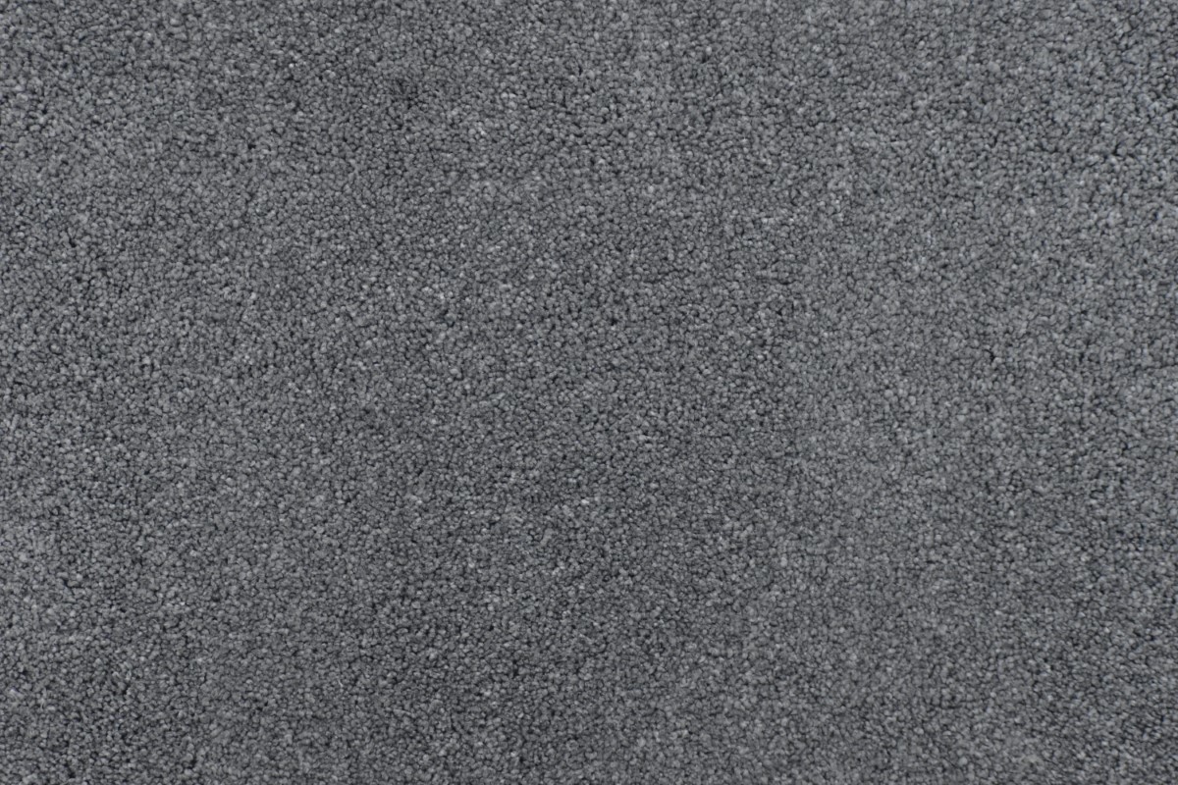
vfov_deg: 10.6
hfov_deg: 15.9
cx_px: 589
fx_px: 4221
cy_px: 392
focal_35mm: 129
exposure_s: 1/125
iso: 5000
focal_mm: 86
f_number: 4.8
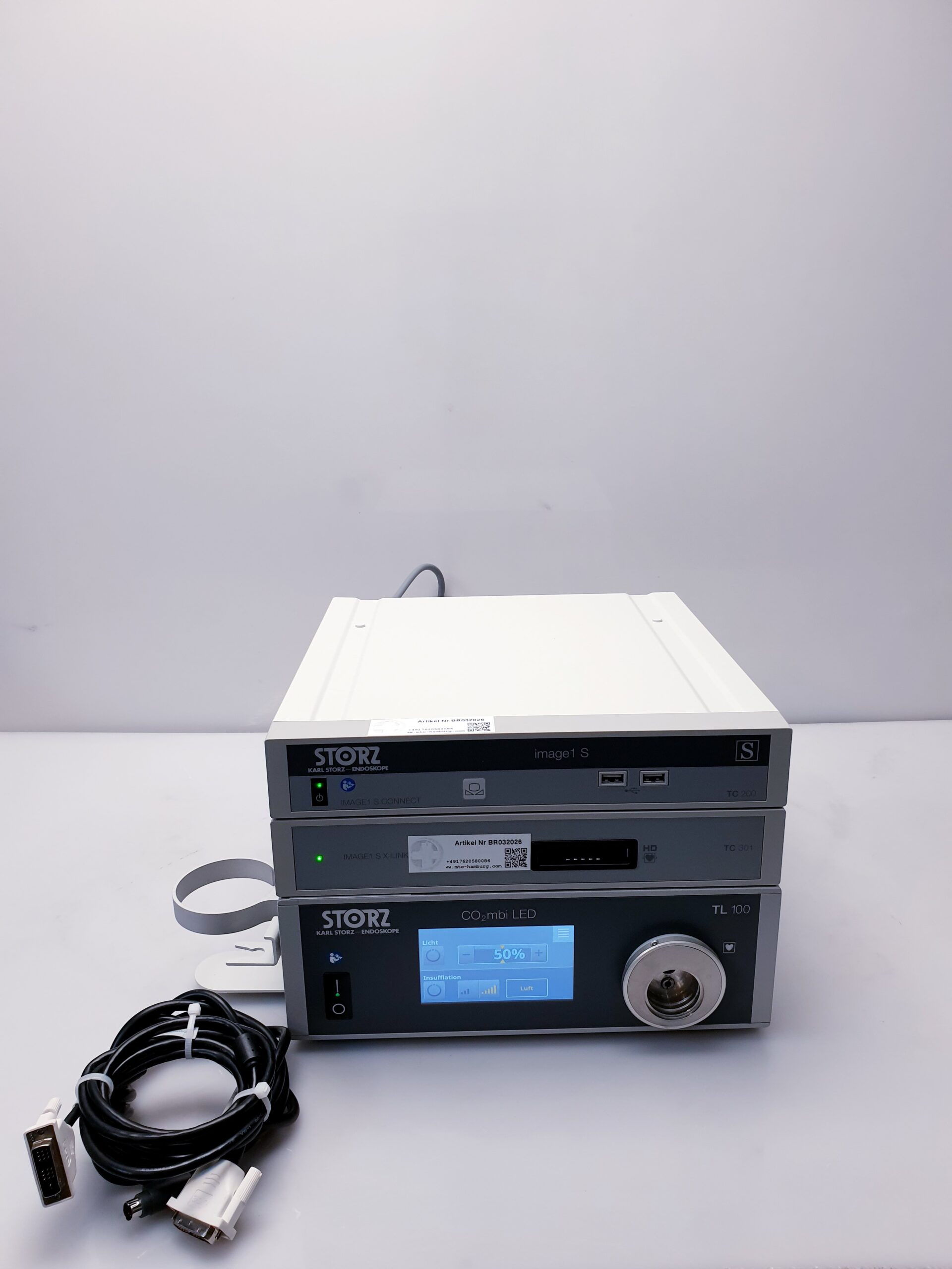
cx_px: 476
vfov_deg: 67.3
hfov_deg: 53.1
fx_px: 953
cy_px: 634
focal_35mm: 26
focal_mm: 4.3
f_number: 2.4
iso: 100
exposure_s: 1/100
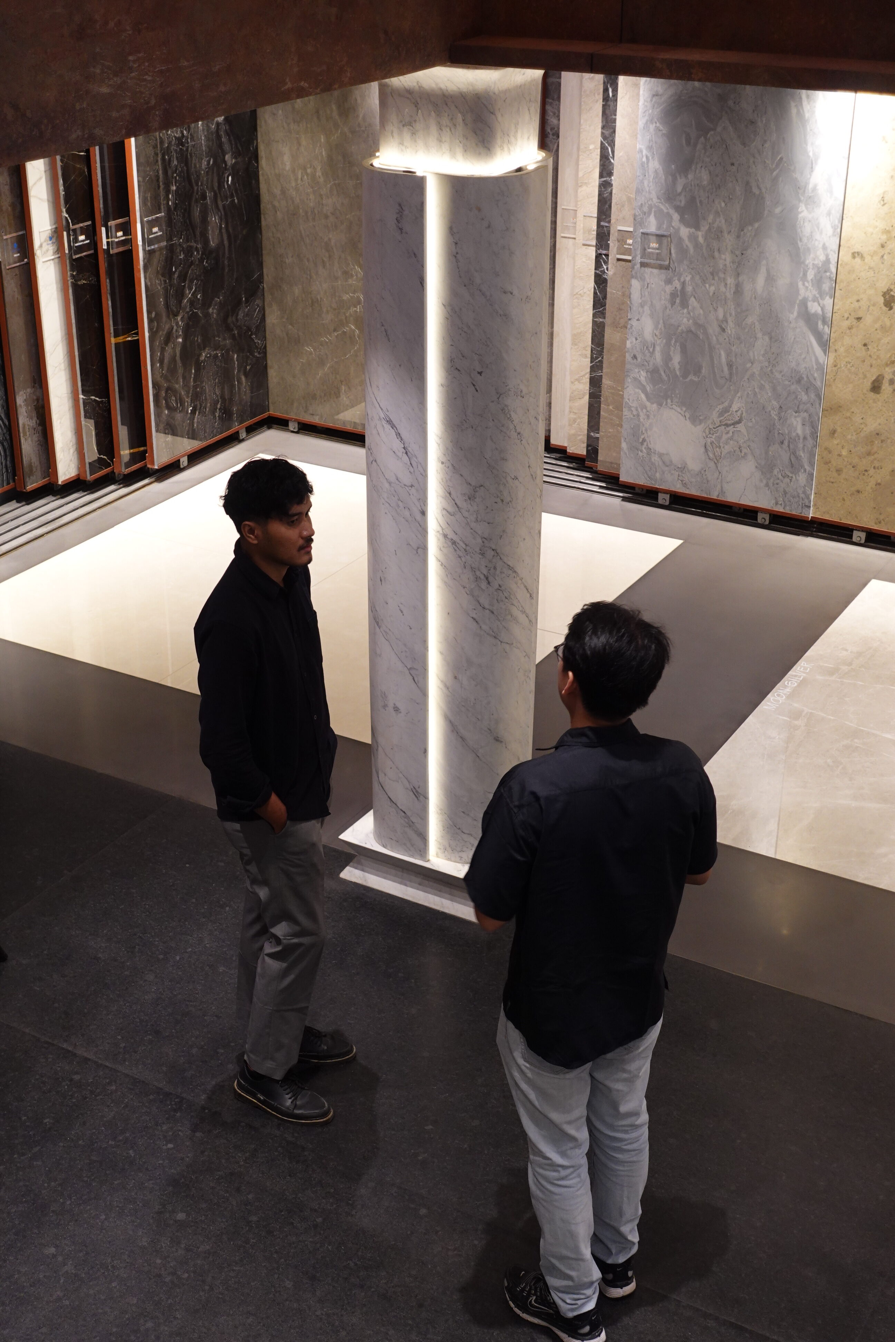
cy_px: 671
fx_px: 1753
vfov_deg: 41.9
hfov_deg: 28.6
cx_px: 448
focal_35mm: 47
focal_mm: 17.59
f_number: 2.8
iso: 500
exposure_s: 1/50
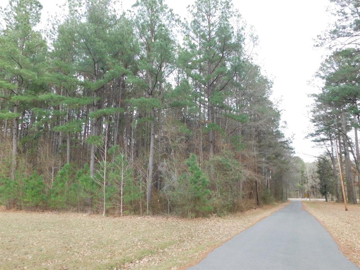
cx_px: 180
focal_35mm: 30
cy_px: 135
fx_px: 312
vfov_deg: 46.8
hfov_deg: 60.0
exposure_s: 1/100
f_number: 3.2
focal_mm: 5.3
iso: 125
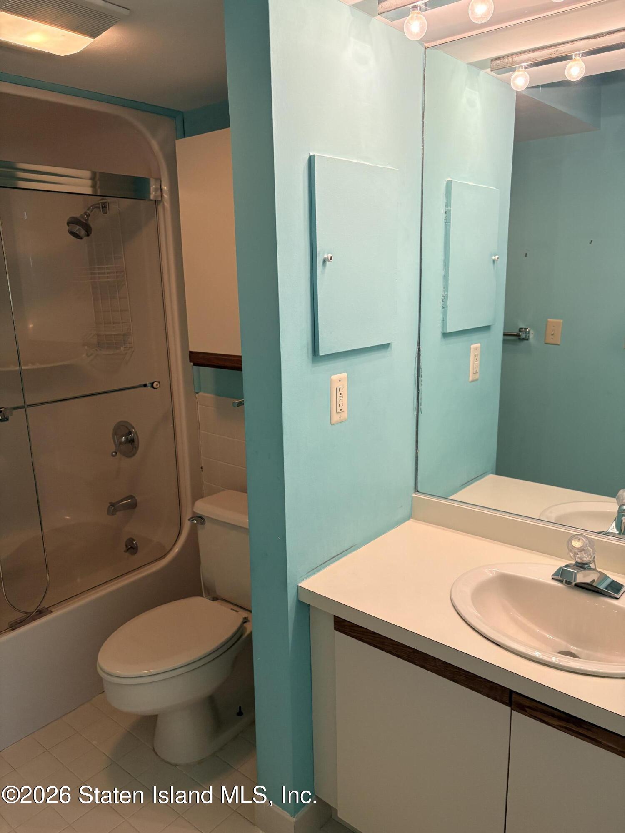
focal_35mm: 26
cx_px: 312
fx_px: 626
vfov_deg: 67.3
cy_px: 416
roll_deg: +0.7
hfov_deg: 53.1
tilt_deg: -11.5
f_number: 1.6
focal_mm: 5.96
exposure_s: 1/60
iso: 160
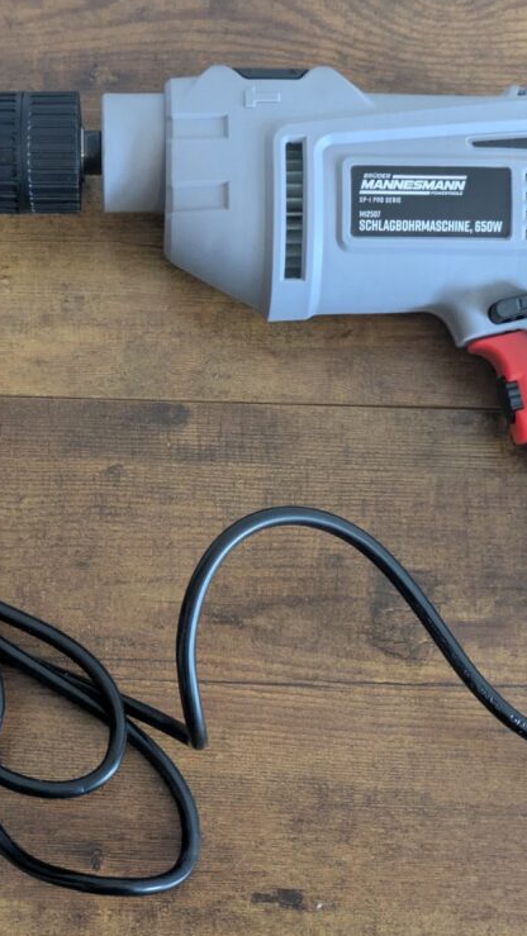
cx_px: 191
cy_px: 476
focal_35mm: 77
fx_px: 1912
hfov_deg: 15.7
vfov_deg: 27.5
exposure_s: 1/25
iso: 499
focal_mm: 5.43
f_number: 1.89
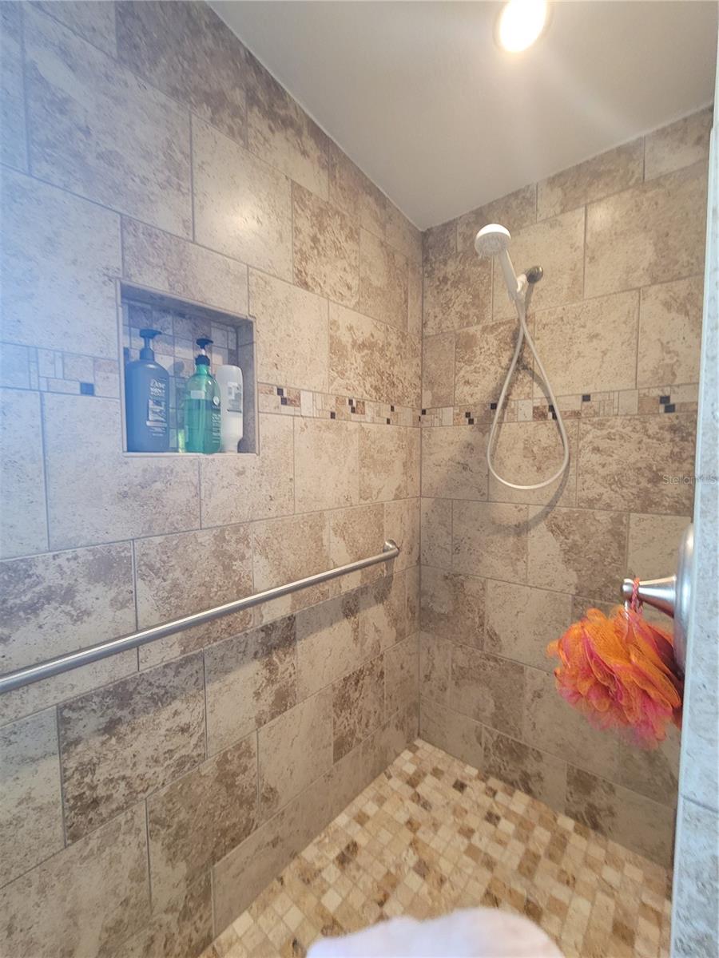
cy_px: 479
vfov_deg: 106.2
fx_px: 360
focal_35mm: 13
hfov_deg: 89.9
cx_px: 360
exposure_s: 1/30
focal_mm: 2.2
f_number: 2.2
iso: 320
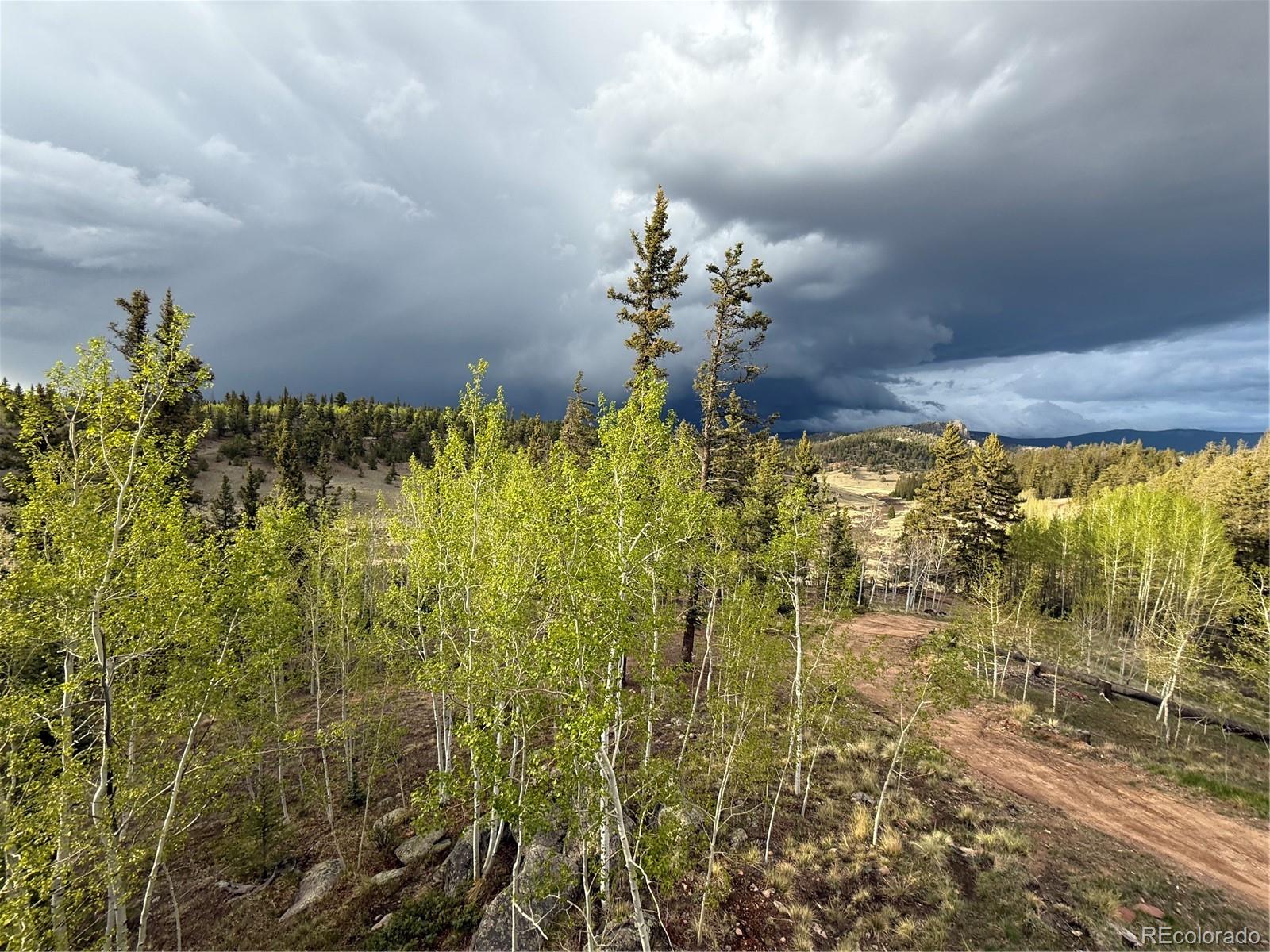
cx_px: 635
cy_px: 476
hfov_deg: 102.1
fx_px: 514
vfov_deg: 85.7
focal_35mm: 14
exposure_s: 1/313
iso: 50
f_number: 2.2
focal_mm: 2.22
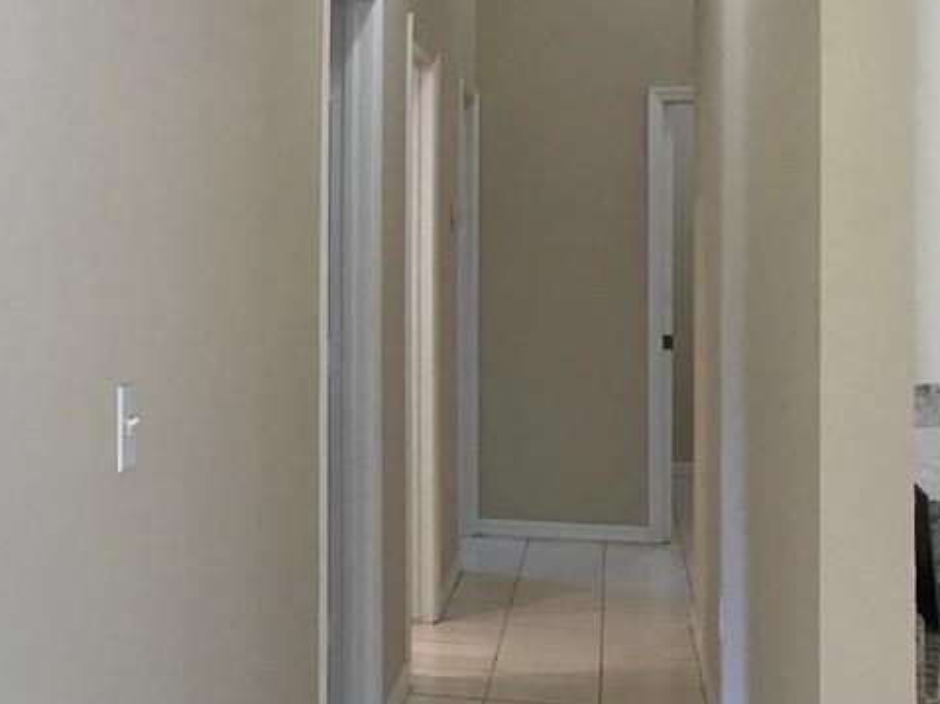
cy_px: 220
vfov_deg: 24.2
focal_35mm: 60
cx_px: 183
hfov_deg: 31.3
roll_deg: -0.7
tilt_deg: +0.9
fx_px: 1628
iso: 25
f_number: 1.8
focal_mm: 3.99
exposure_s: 1/30
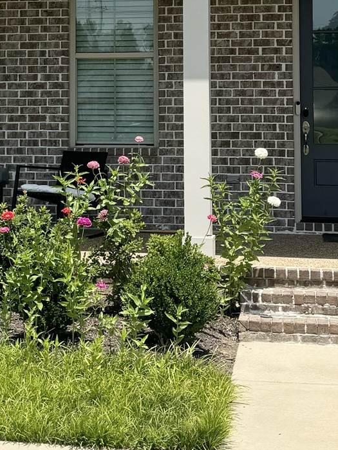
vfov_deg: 24.0
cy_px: 40
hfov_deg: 18.6
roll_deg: -0.9
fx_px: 1029
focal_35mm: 79
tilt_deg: +5.2
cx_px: 99
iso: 80
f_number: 1.78
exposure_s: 1/4608
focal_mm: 6.76
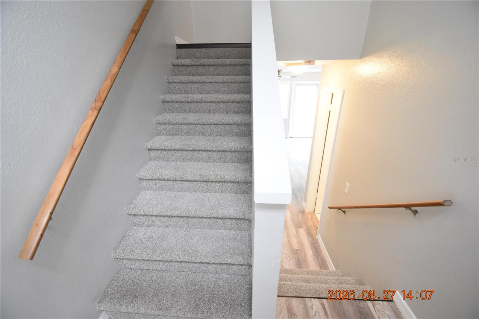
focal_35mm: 15
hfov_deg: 100.4
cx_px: 240
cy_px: 160
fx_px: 200
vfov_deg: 77.3
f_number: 3.5
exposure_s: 1/60
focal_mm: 10
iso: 1800
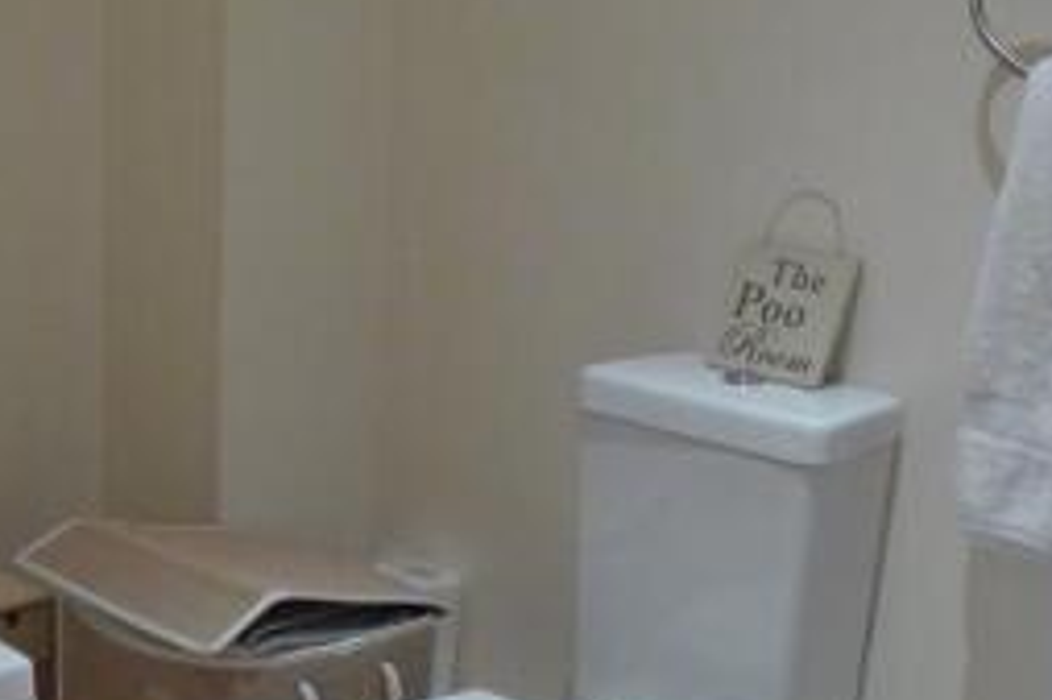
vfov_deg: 21.7
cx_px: 325
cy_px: 541
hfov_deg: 32.1
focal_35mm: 62
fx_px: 1811
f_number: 2
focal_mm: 5.1
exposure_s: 1/30
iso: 400
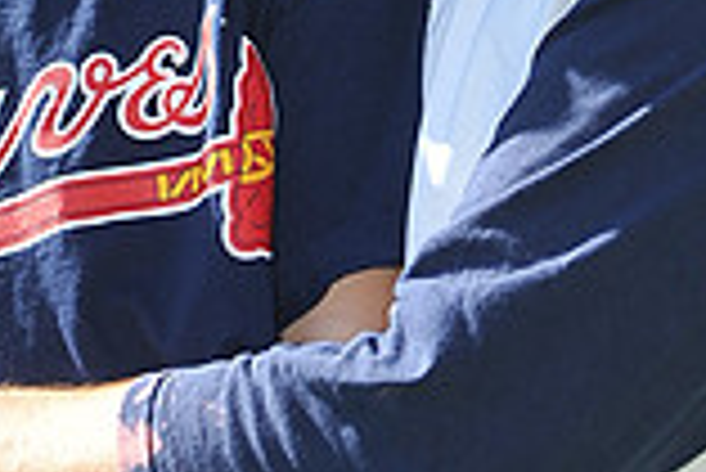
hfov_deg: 3.4
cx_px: 279
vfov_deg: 2.3
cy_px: -274
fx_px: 11954
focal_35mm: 609
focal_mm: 165
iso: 200
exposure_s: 1/1000
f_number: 4.5
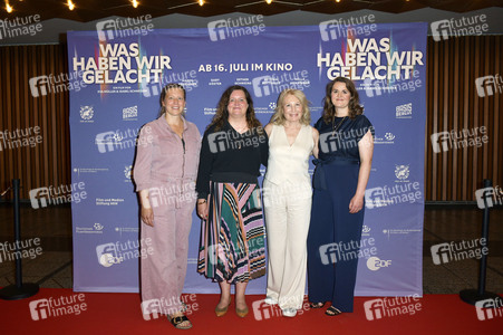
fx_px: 391
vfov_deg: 46.3
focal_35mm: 28
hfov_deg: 65.5
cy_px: 168
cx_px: 252
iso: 640
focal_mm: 28
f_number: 5.6
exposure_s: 1/200
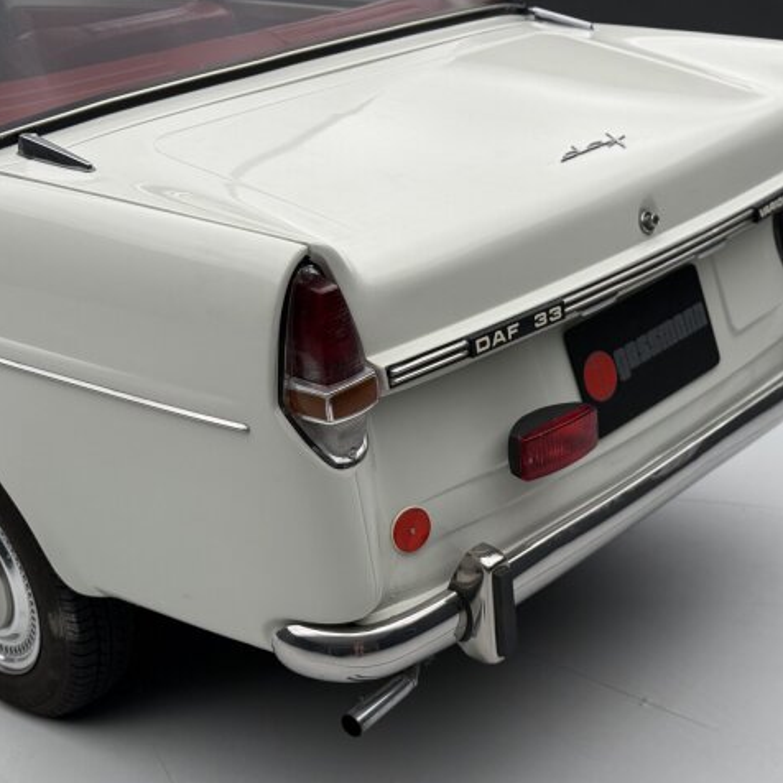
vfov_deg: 30.0
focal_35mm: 57
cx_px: 469
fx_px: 1459
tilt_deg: -22.0
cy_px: 390
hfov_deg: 30.0
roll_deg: +3.3
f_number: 1.78
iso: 80
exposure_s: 1/120
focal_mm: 6.76
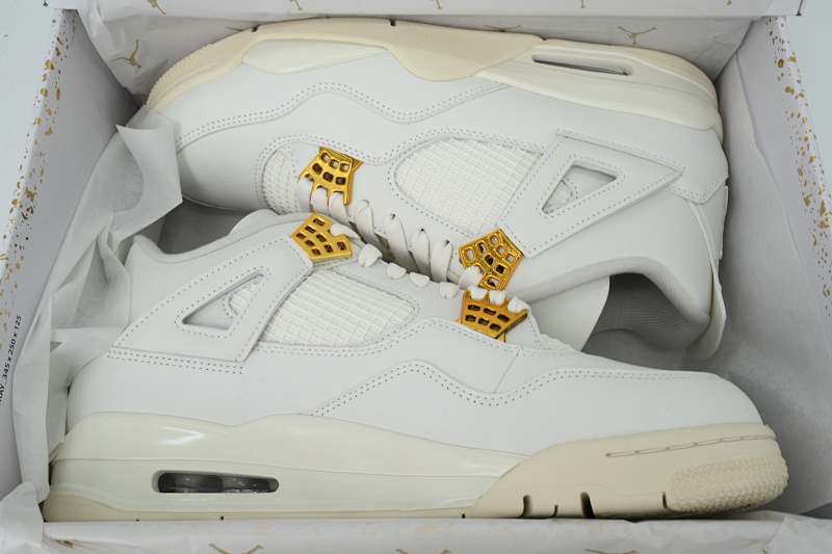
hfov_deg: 59.5
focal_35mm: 32
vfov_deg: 41.7
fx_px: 728
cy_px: 277
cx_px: 416
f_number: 13
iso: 400
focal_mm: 31.5
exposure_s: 1/100
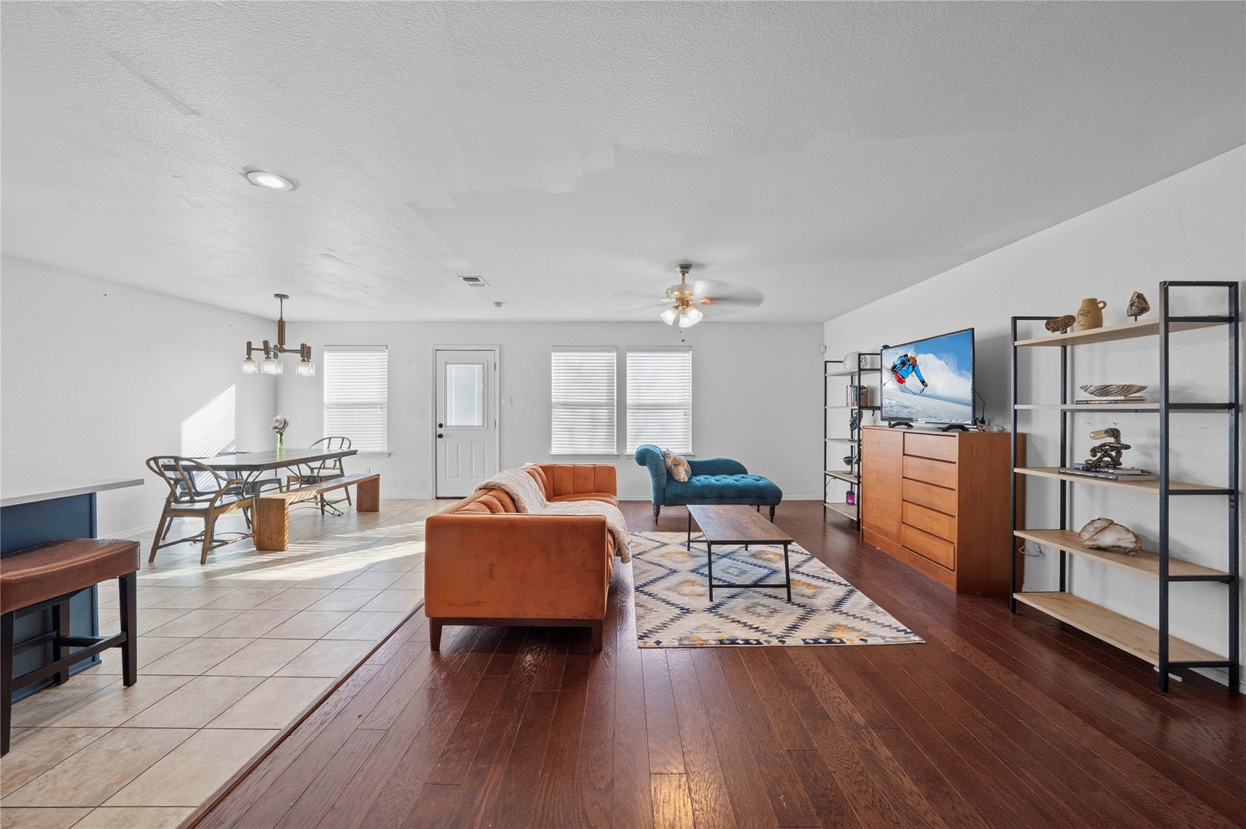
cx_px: 623
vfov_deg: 90.0
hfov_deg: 112.6
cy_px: 414
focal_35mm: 12
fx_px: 415
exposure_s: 1/160
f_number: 9
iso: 500
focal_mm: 12
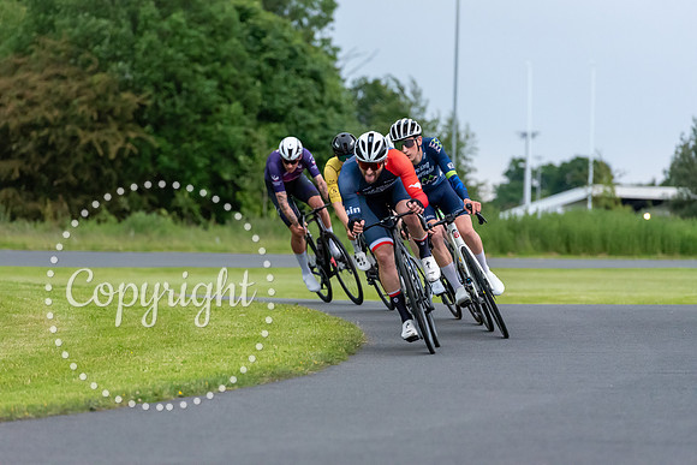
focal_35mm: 195
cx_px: 348
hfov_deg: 10.5
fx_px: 3776
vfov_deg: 7.0
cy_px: 232
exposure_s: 1/640
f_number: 5
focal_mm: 195
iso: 7200
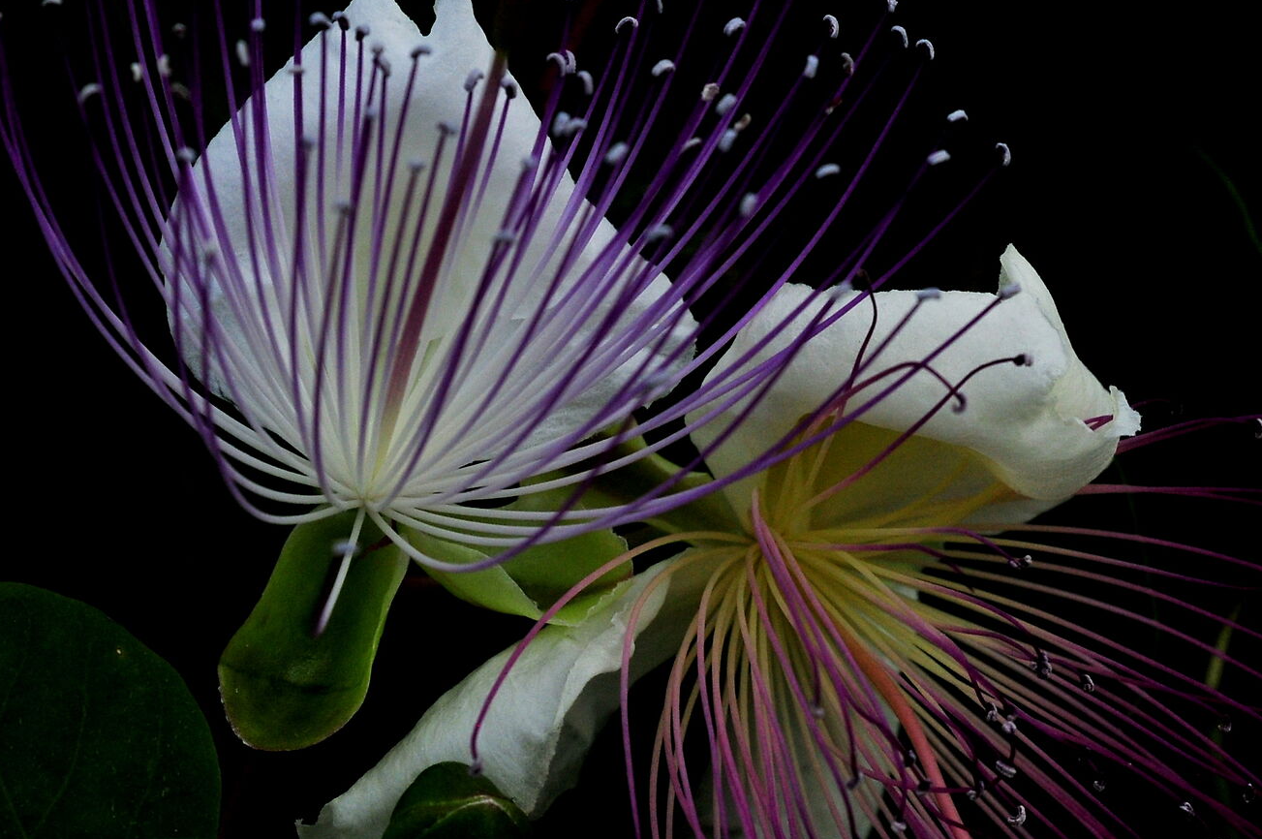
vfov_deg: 9.0
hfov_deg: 13.5
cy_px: 468
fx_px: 5320
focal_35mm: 152
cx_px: 566
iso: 400
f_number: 11
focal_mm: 55
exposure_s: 1/1000
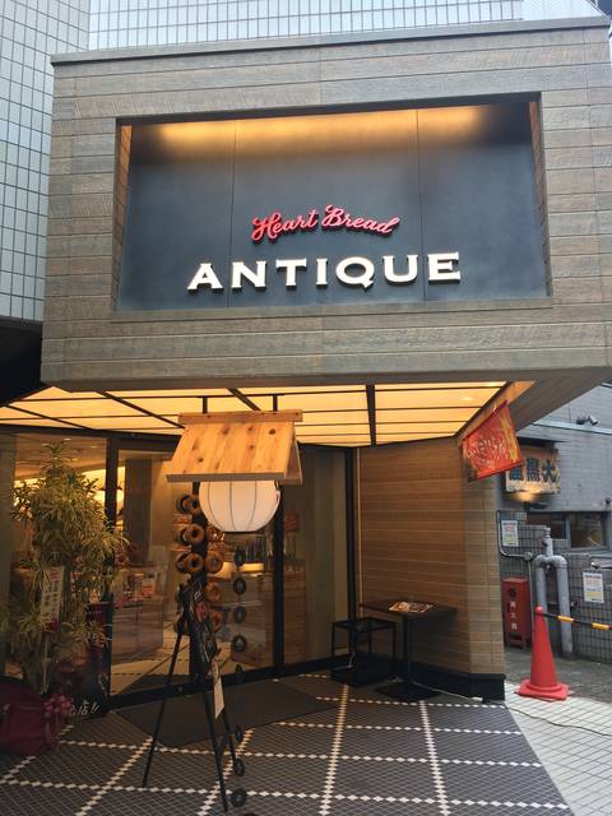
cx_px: 306
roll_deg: -0.6
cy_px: 408
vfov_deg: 61.7
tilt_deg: +8.8
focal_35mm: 29
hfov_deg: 48.2
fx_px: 684
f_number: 2.2
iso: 25
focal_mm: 4.15
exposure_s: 1/60
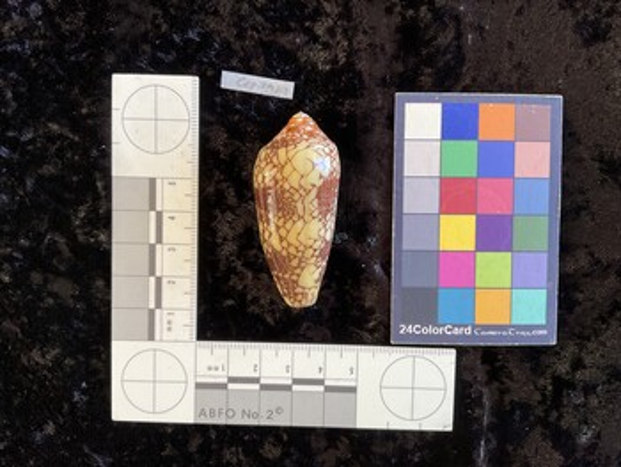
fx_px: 521
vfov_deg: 48.3
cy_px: 234
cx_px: 310
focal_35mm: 29
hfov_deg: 61.6
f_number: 1.8
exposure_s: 1/60
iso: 50
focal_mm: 3
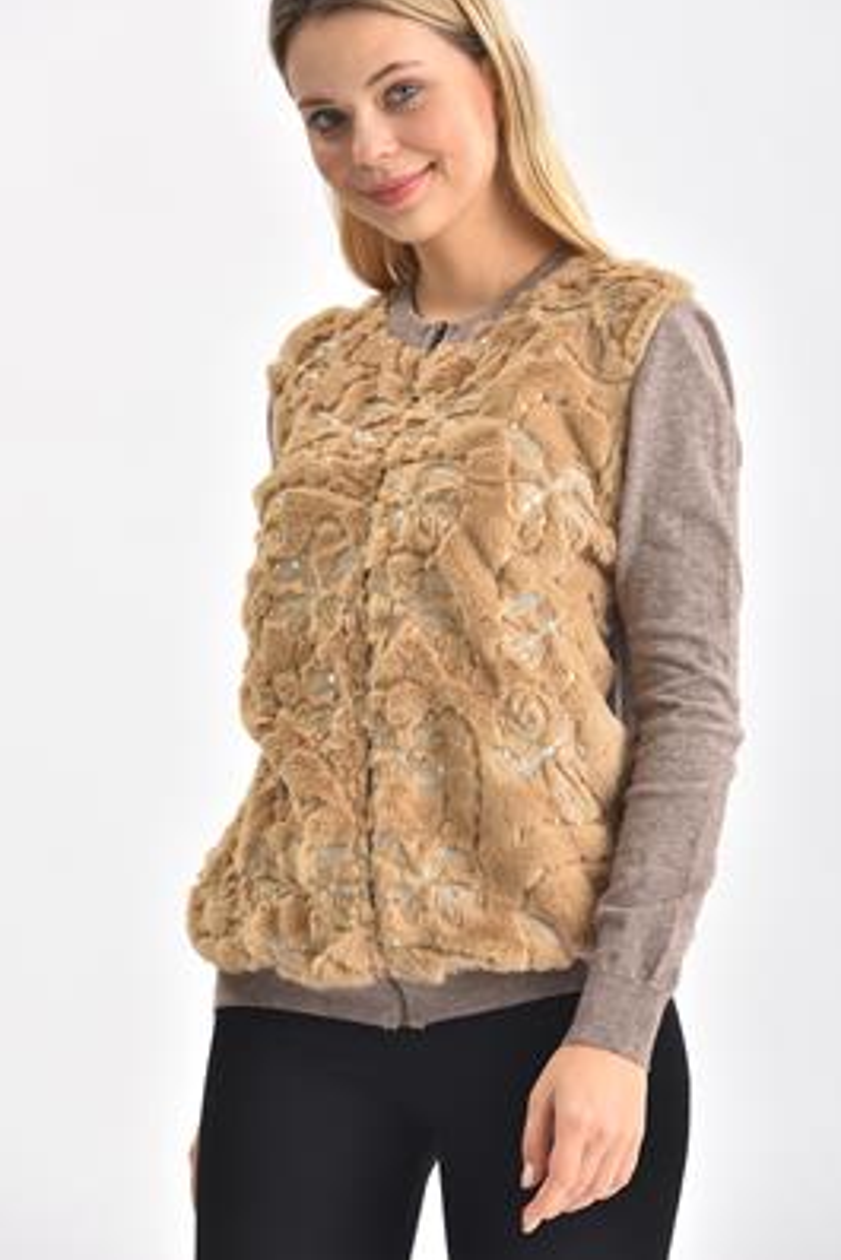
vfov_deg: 11.4
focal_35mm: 181
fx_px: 6337
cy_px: 595
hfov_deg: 7.6
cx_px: 422
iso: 100
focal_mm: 160
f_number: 6.3
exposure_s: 1/160
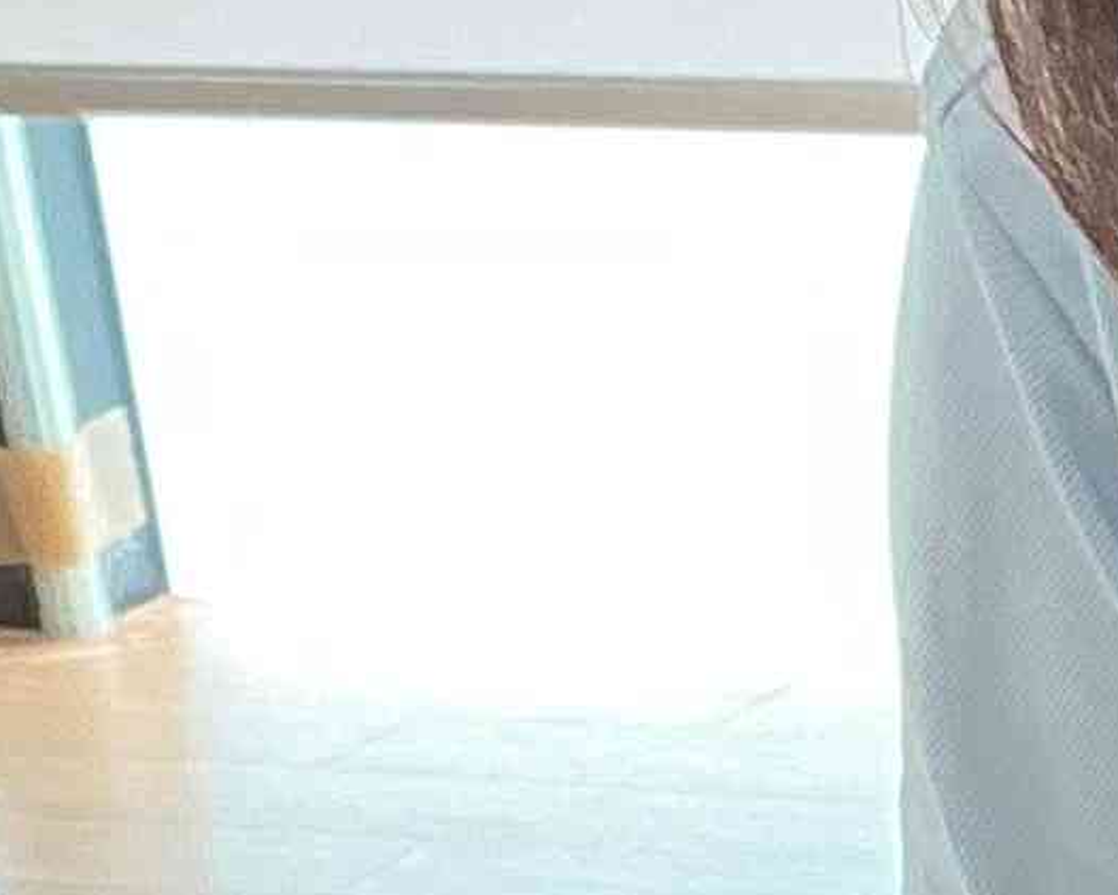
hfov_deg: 8.6
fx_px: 7182
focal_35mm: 217
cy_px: 1675
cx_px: 1964
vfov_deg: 6.9
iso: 64
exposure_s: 1/120
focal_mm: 3
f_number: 1.8
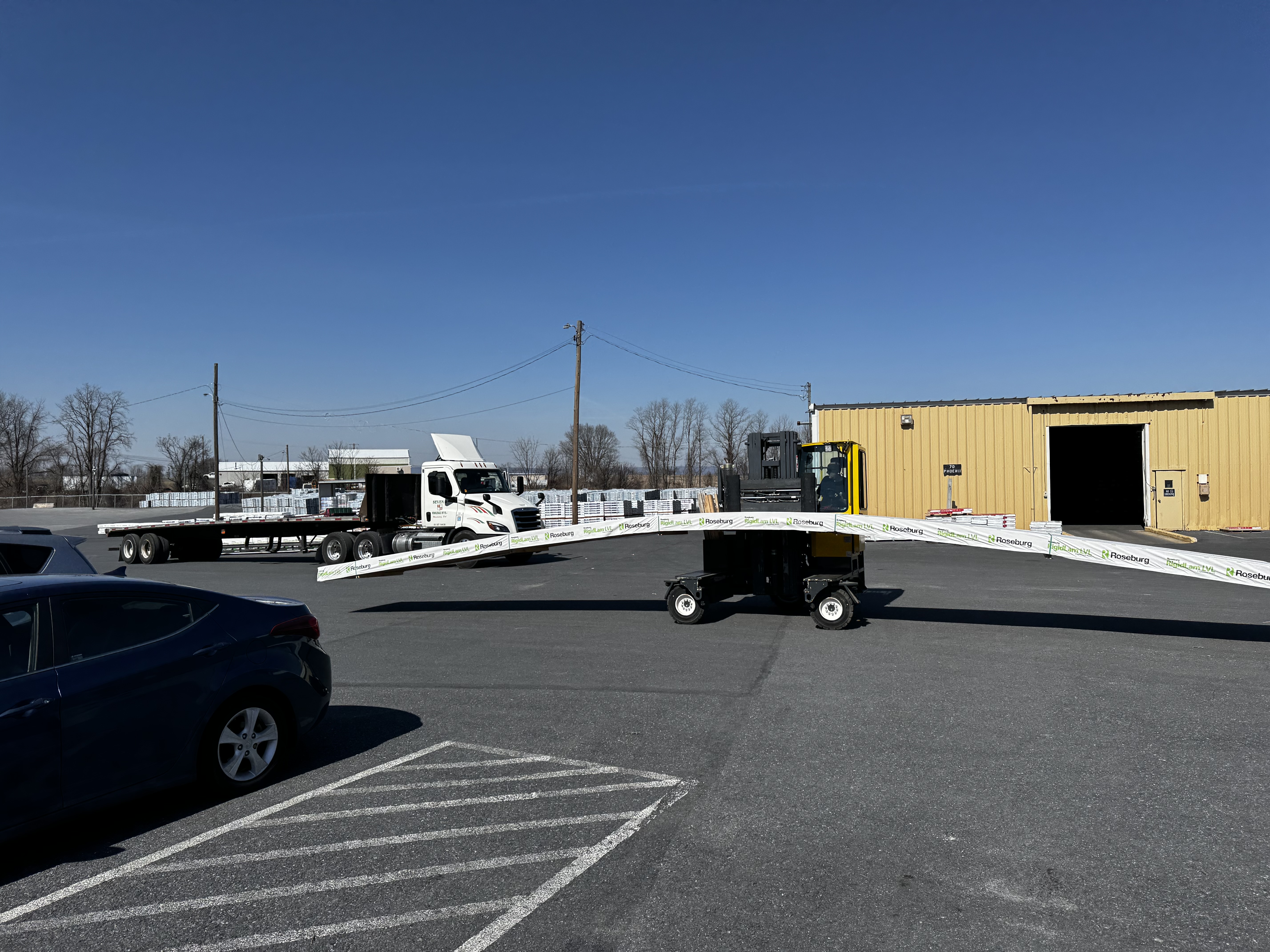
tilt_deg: +1.4
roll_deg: -0.8
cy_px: 476
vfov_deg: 56.8
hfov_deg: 71.6
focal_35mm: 24
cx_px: 635
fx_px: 881
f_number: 1.78
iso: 80
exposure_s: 1/7937
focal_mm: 6.76
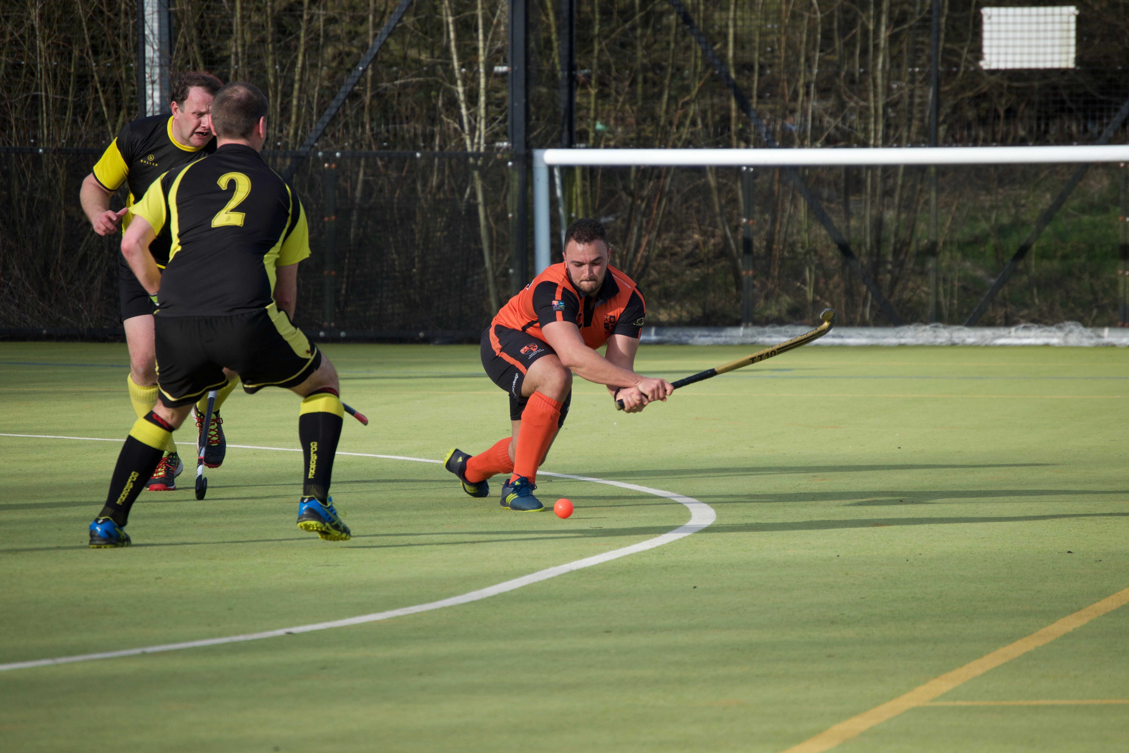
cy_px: 376
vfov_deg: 4.6
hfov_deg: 6.9
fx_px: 9408
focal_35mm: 300
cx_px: 564
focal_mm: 200
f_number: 5.6
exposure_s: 1/1600
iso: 400
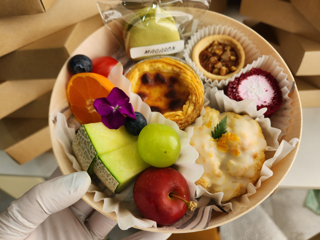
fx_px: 213
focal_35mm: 23
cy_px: 120
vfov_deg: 58.9
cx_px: 160
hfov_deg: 73.9
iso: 20
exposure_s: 1/146
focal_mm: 5.4
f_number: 1.8
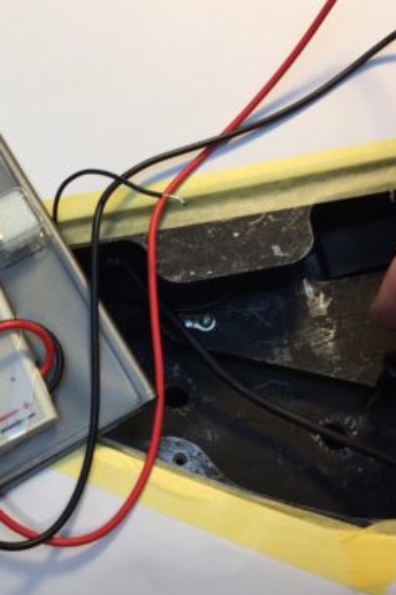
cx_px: 55
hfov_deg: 31.4
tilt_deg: -68.1
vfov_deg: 47.4
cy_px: 300
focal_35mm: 41
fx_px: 677
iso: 40
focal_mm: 4.15
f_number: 2.2
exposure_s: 1/50
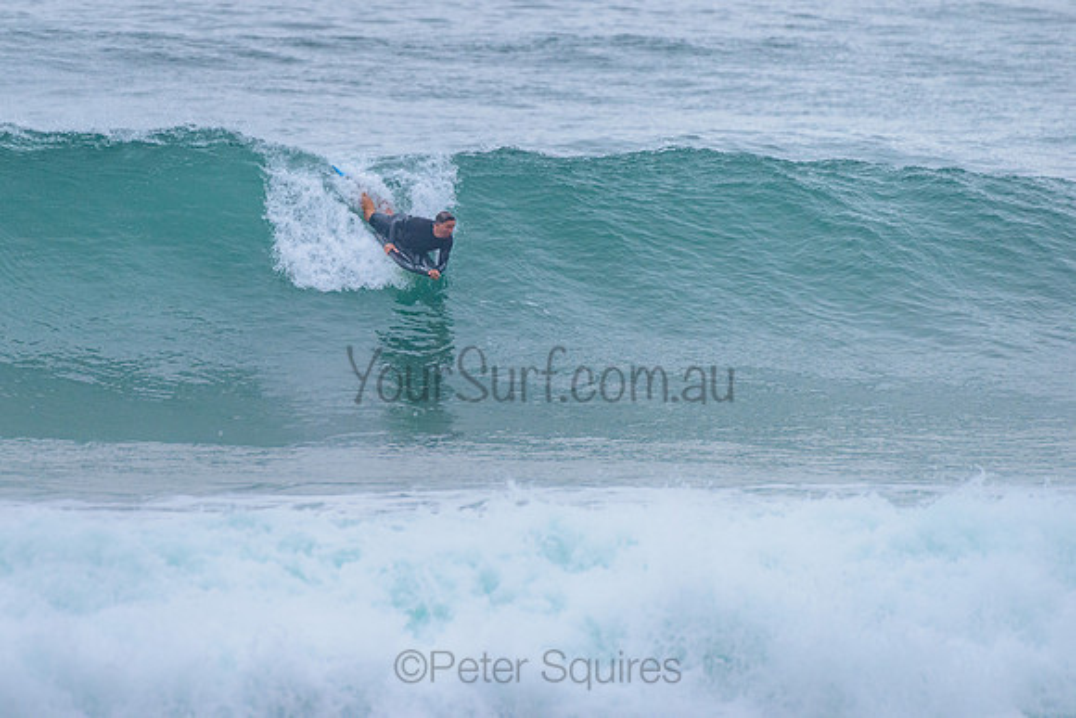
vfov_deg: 2.2
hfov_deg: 3.4
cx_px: 418
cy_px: 279
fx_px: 18294
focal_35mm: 612
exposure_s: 1/2000
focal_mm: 500
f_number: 5.6
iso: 1250
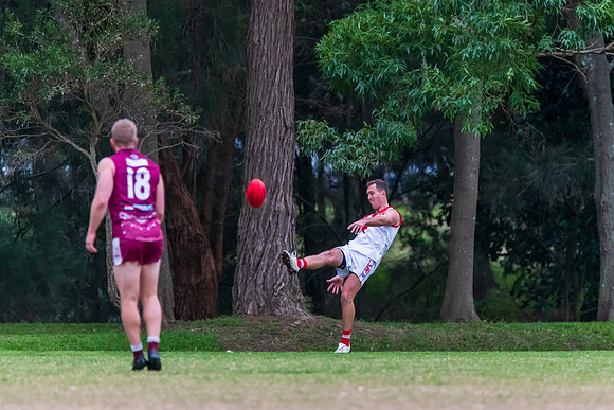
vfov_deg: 2.5
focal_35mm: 558
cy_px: 219
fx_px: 9513
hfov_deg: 3.7
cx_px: 341
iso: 3200
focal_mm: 500
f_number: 6.3
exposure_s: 1/1250
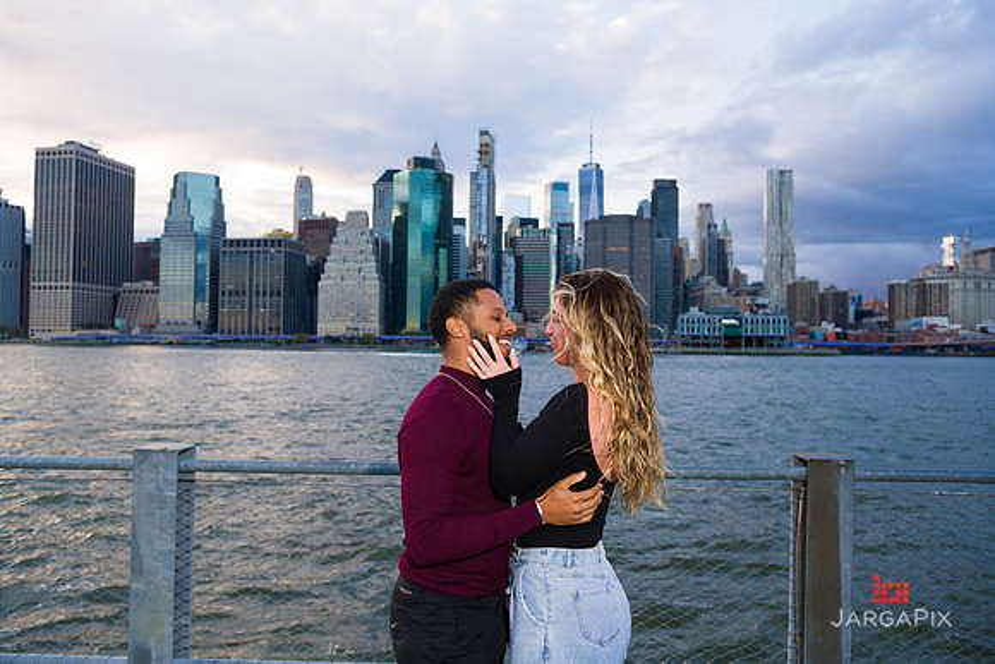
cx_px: 498
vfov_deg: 46.4
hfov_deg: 65.5
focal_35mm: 28
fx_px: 774
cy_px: 332
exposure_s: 1/200
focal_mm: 28
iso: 250
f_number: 4
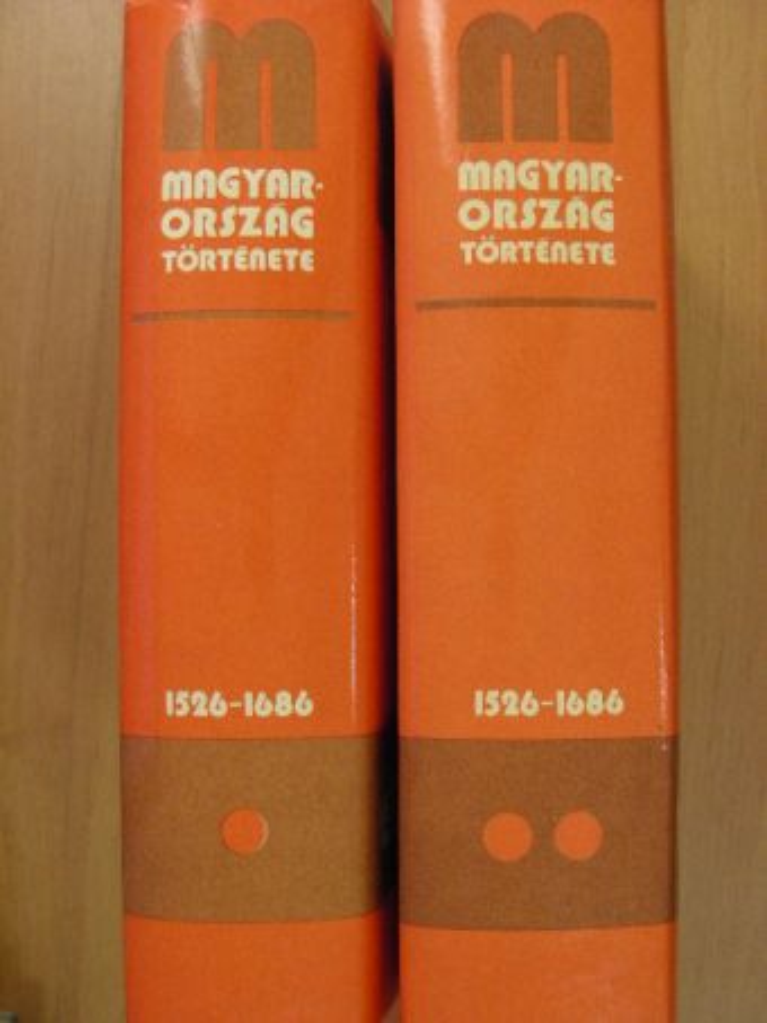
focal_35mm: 44
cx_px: 384
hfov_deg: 32.9
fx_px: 1299
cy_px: 512
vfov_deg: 42.9
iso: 200
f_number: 3.5
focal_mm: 7.4
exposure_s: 1/25.6
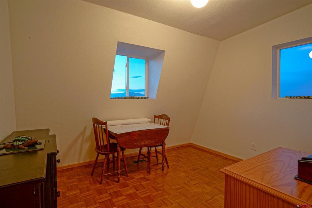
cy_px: 104
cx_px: 156
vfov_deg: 67.3
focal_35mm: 18
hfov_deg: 90.0
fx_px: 156
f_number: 16
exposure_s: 1
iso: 400
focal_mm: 18
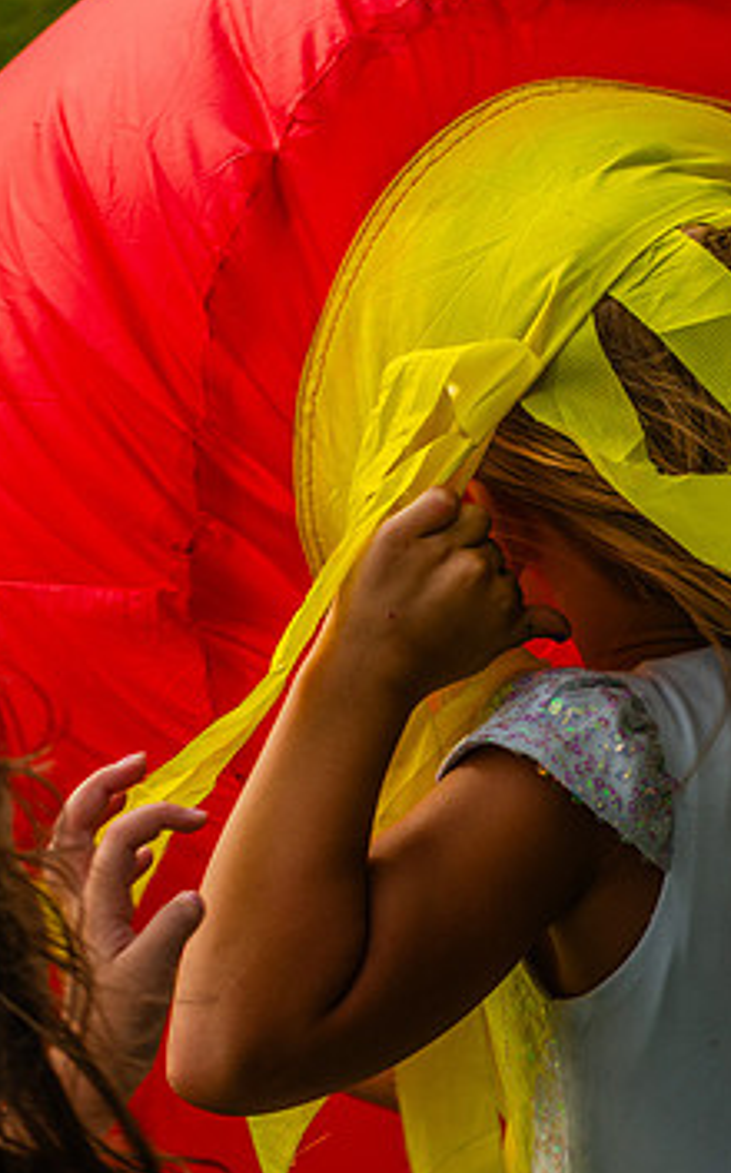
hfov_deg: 9.4
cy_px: 538
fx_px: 4408
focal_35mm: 138
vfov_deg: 15.2
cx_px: 784
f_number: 8
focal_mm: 55
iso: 200
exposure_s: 1/250
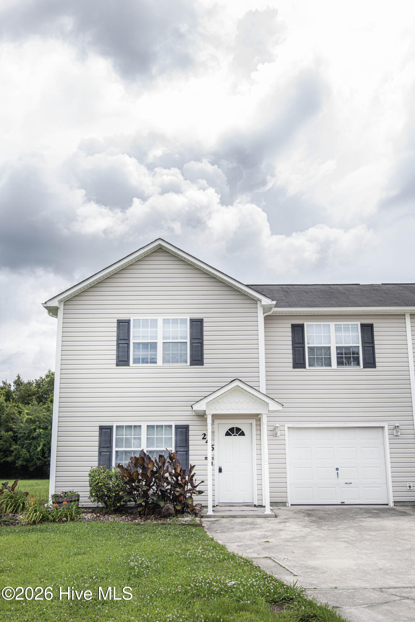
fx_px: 605
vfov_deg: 54.4
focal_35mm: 35
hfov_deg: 37.9
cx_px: 208
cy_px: 311
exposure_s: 1/500
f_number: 5
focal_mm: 35
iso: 125
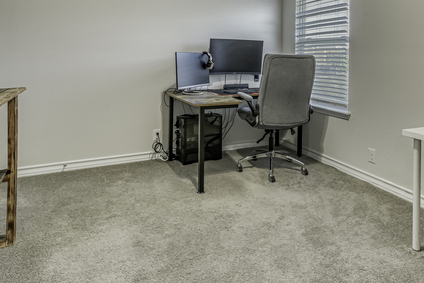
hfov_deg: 64.4
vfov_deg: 44.8
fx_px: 330
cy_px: 68
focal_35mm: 28
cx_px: 267
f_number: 8
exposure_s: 1/20
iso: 400
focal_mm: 16
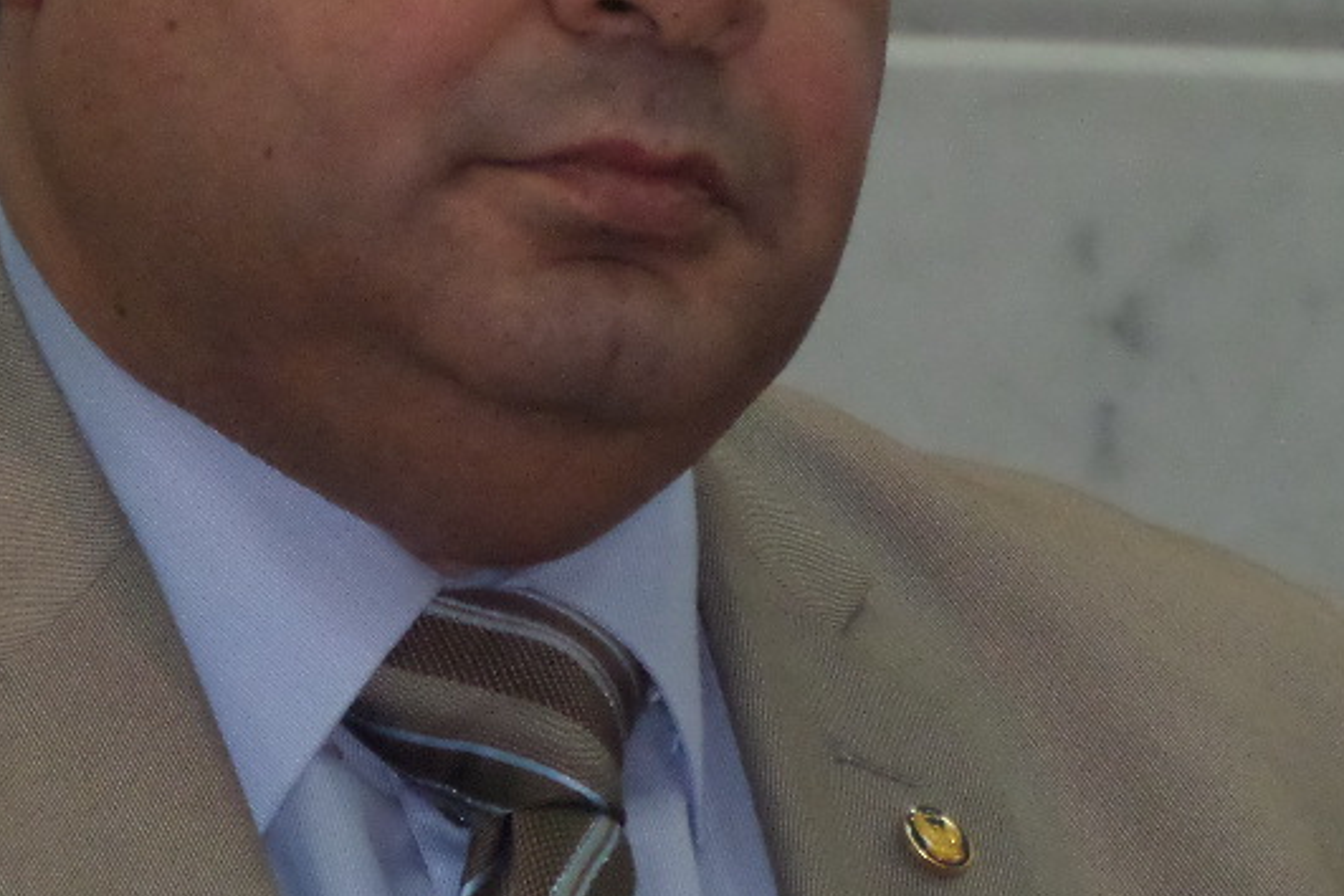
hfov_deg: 4.3
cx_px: 339
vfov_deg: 2.9
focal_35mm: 481
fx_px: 17956
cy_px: 58
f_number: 6.3
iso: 480
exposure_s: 1/45
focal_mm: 43
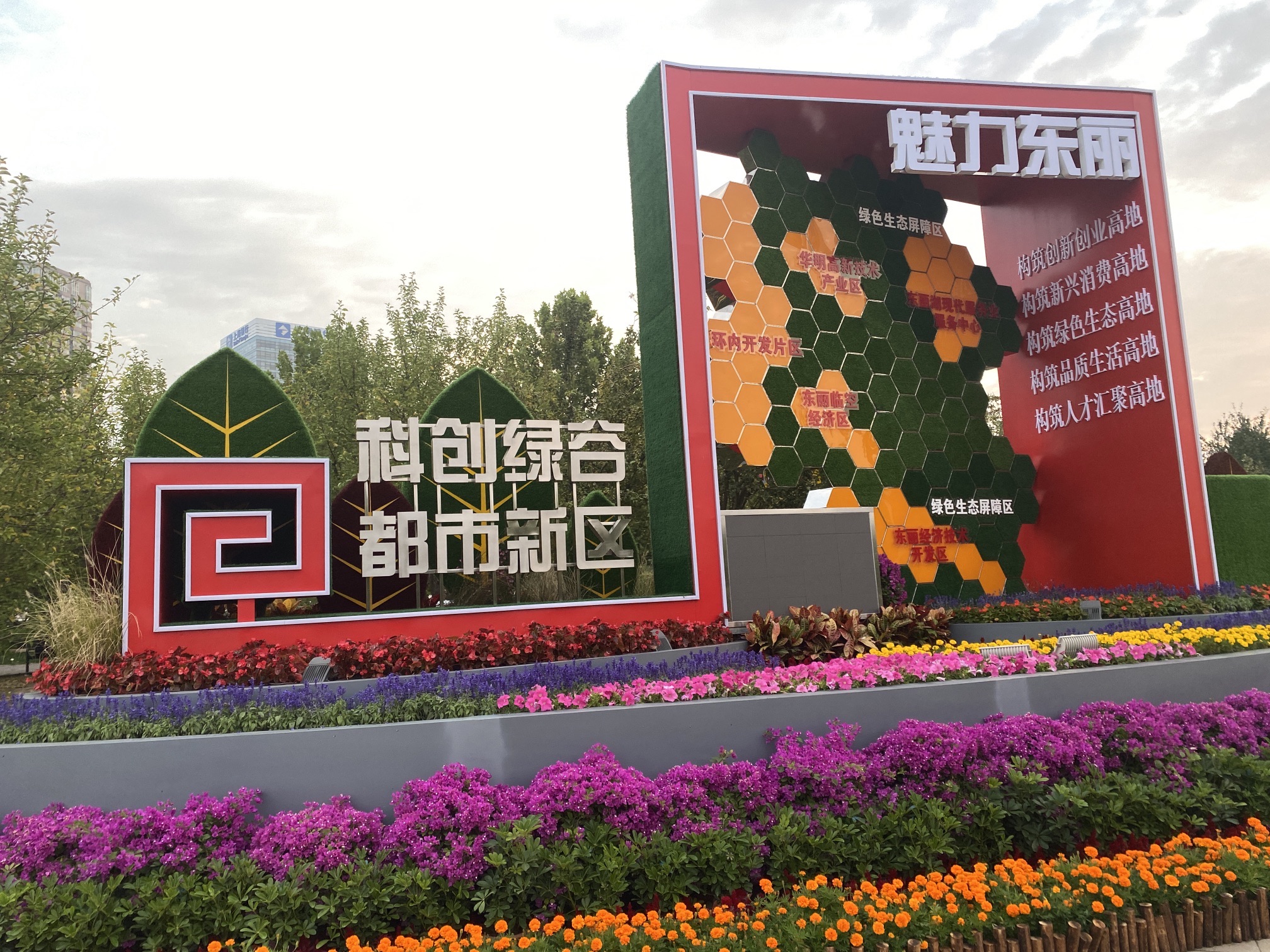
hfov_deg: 67.3
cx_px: 635
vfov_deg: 53.1
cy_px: 476
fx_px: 954
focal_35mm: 26
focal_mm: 4.25
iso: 80
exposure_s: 1/121
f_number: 1.8
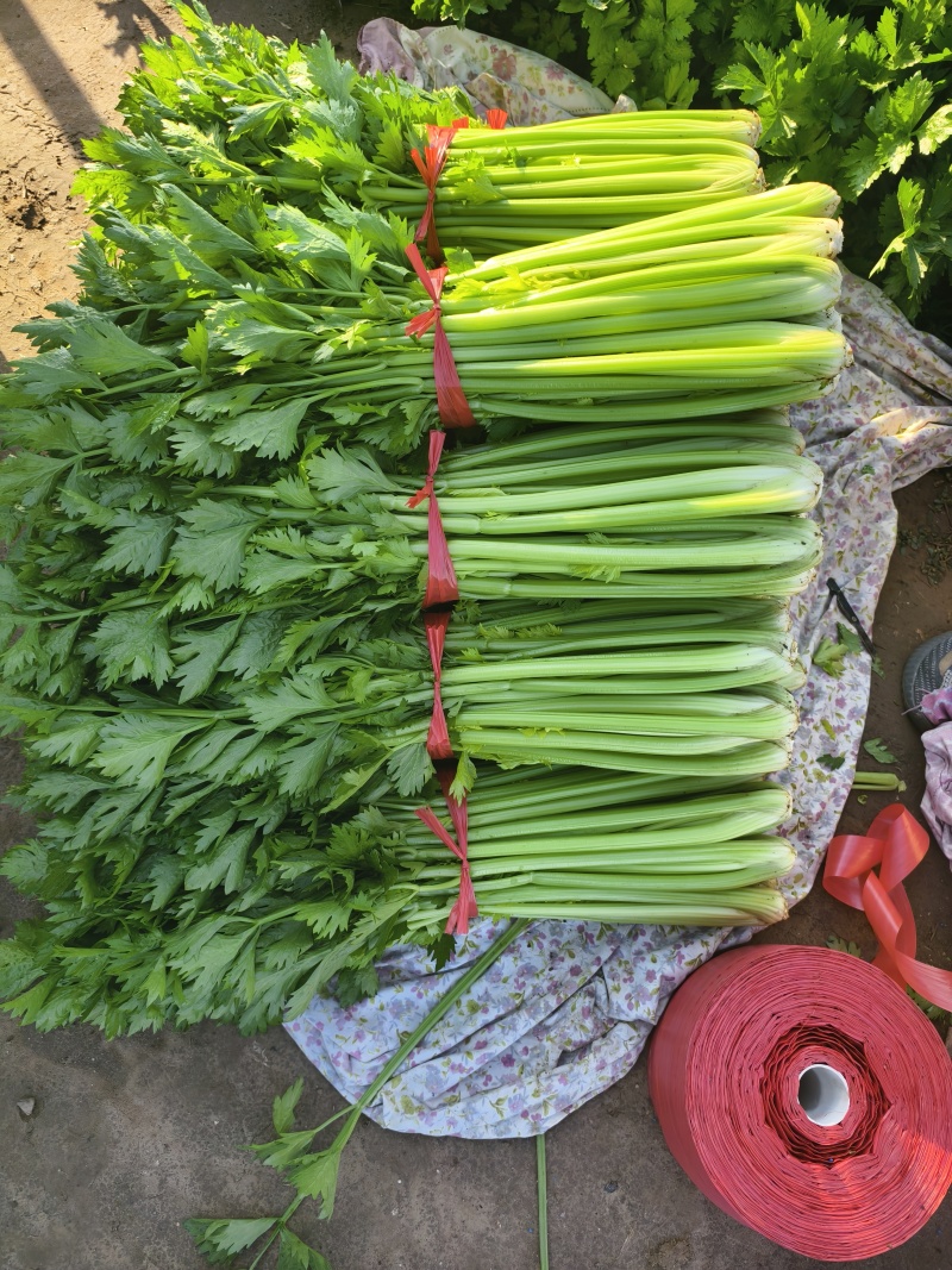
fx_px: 844
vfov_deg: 73.9
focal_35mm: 23
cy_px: 635
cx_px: 476
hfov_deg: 58.9
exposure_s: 1/801
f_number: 1.57
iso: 72
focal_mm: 5.6
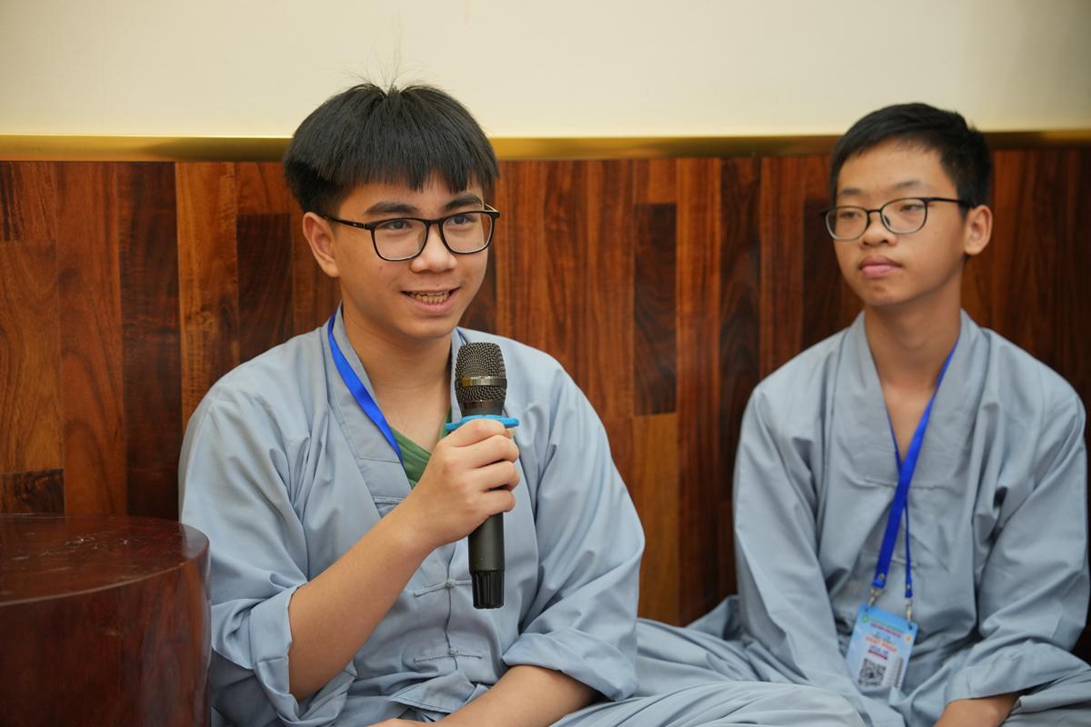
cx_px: 546
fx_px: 2121
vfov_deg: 19.5
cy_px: 364
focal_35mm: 70
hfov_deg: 28.8
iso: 1600
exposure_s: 1/125
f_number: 2.8
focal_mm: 70
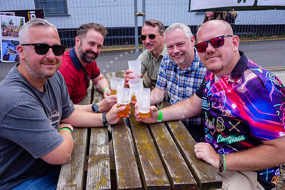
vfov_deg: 43.4
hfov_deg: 61.6
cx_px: 142
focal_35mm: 30
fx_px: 239
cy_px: 95
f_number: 2.5
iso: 200
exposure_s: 1/1600
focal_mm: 14
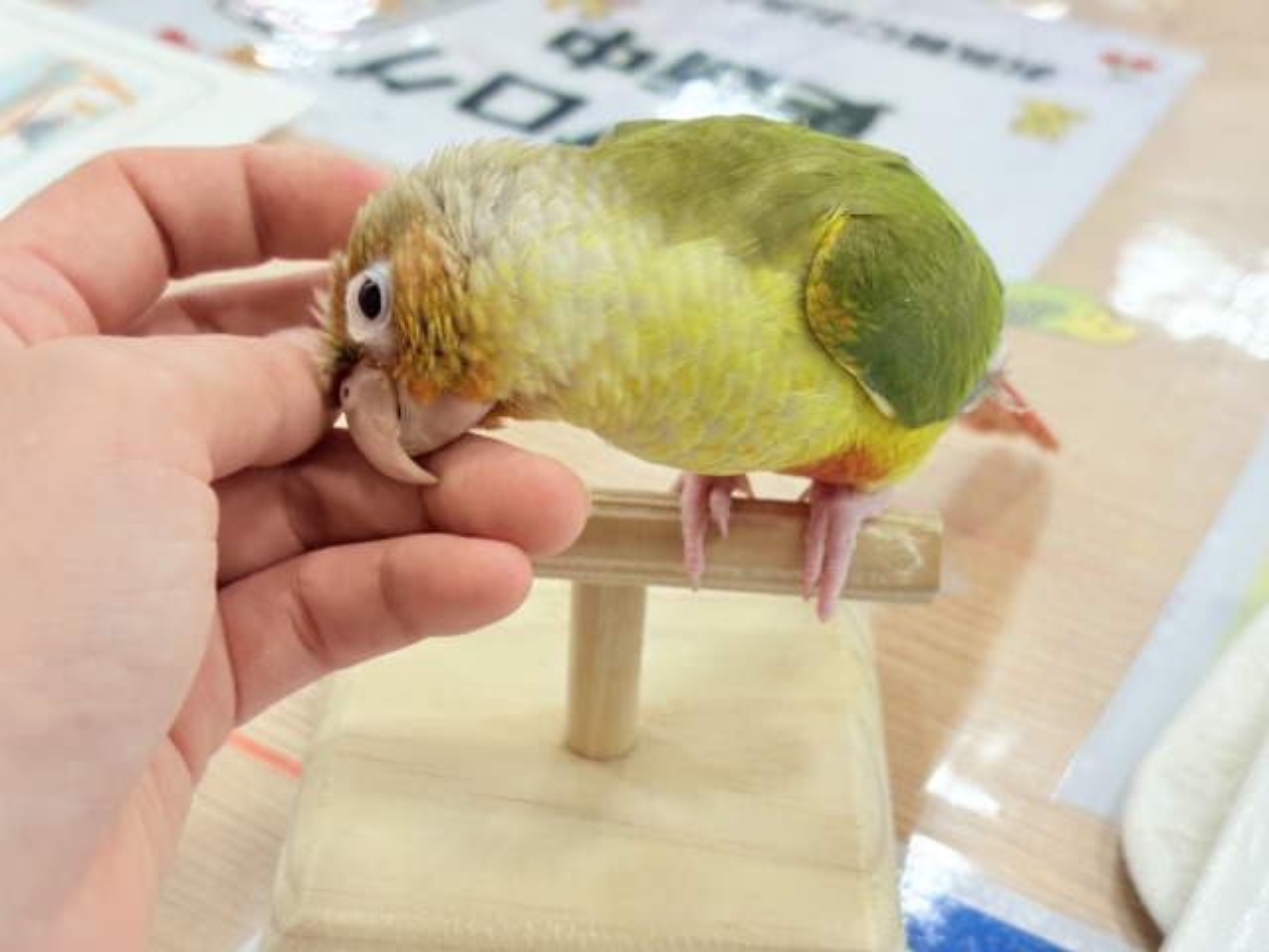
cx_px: 634
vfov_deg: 28.0
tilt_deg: -35.2
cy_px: 476
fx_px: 1906
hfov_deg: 36.8
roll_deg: -3.7
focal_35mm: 52
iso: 80
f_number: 1.6
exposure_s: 1/100
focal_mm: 5.96
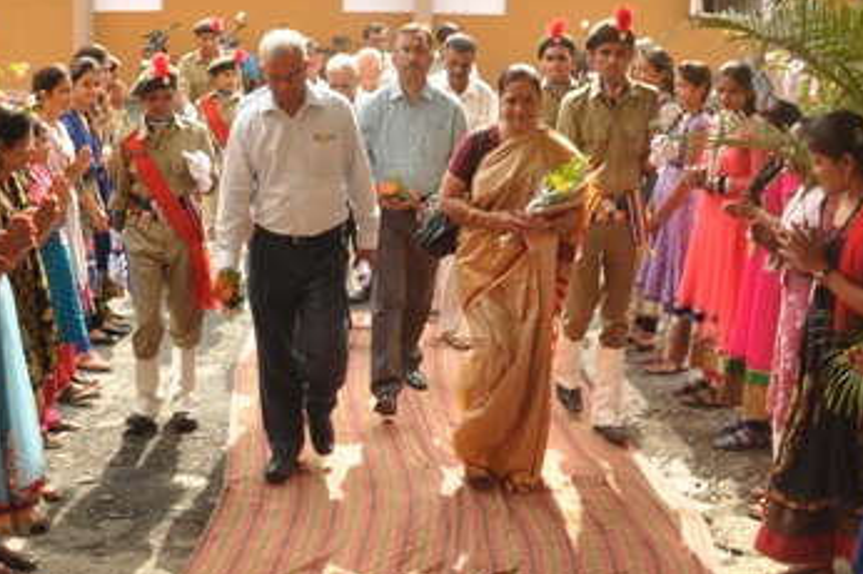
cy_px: 241
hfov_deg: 39.2
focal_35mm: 50
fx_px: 1197
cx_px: 289
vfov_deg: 26.9
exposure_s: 1/80
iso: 400
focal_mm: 18
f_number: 11
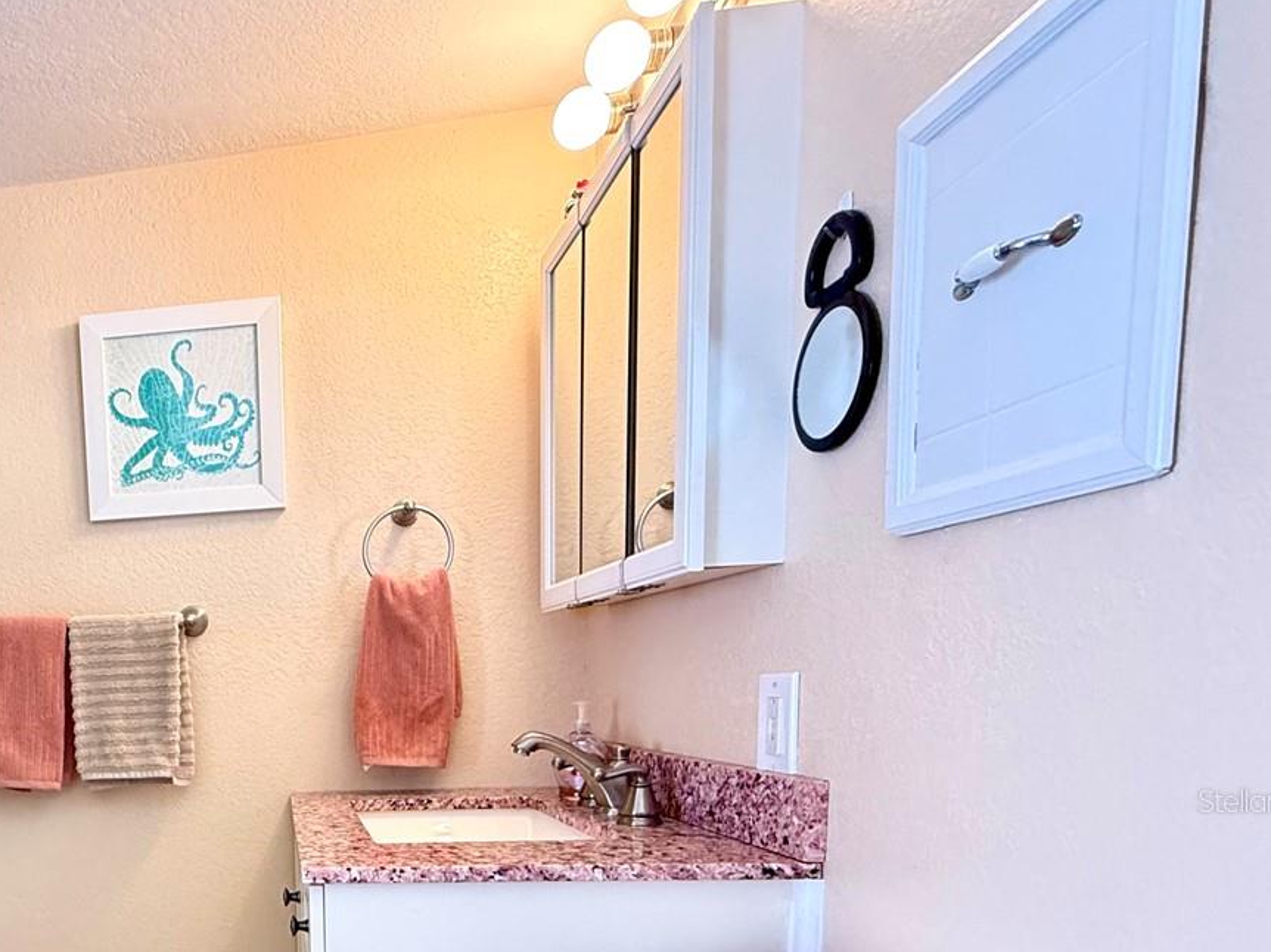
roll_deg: +2.4
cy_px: 800
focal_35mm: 26
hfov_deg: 58.8
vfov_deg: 49.0
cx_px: 158
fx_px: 954
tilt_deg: -6.2
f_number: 2.2
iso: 250
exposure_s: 1/120
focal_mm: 2.22
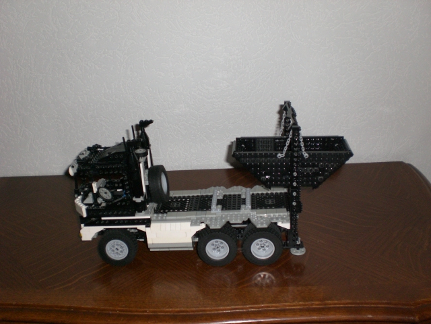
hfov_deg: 49.0
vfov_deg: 37.7
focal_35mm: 38
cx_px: 216
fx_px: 473
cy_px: 162
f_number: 3.1
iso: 200
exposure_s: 1/60
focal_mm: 6.3
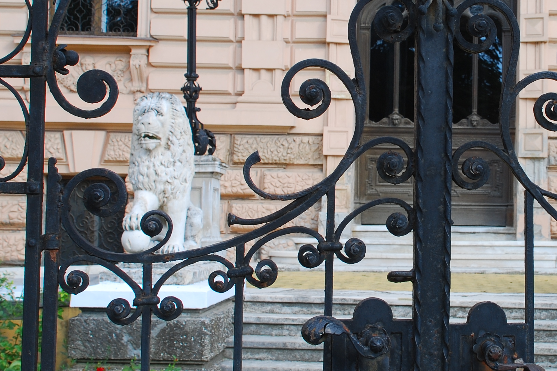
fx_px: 1284
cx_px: 447
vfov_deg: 16.4
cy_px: 131
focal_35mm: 83
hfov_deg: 24.1
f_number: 7.1
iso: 100
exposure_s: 1/60
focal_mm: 26
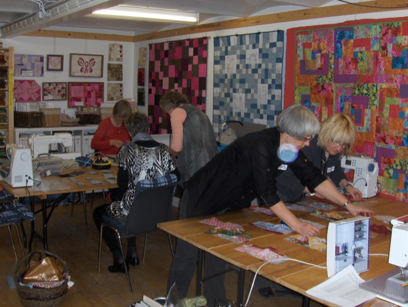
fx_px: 484
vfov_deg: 35.2
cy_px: 154
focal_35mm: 41
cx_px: 204
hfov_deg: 45.7
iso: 100
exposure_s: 1/60
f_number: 3.5
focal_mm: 6.5
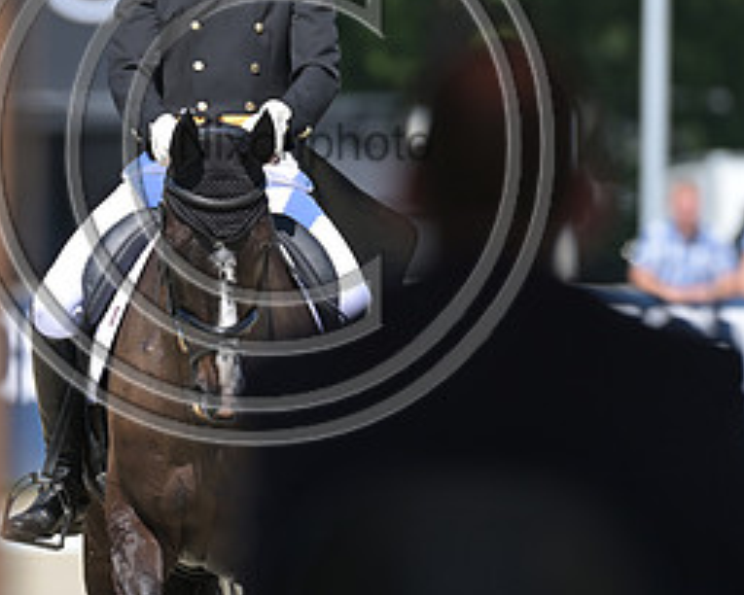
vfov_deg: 1.8
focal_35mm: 855
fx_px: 18827
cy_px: 104
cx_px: 222
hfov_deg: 2.3
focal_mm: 400
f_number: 5
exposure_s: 1/1250
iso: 320
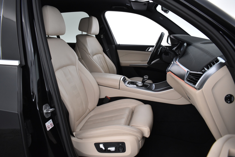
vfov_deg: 47.9
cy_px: 78
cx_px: 118
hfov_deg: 67.4
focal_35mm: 27
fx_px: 176
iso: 1600
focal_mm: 18
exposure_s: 1/30
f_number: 3.5
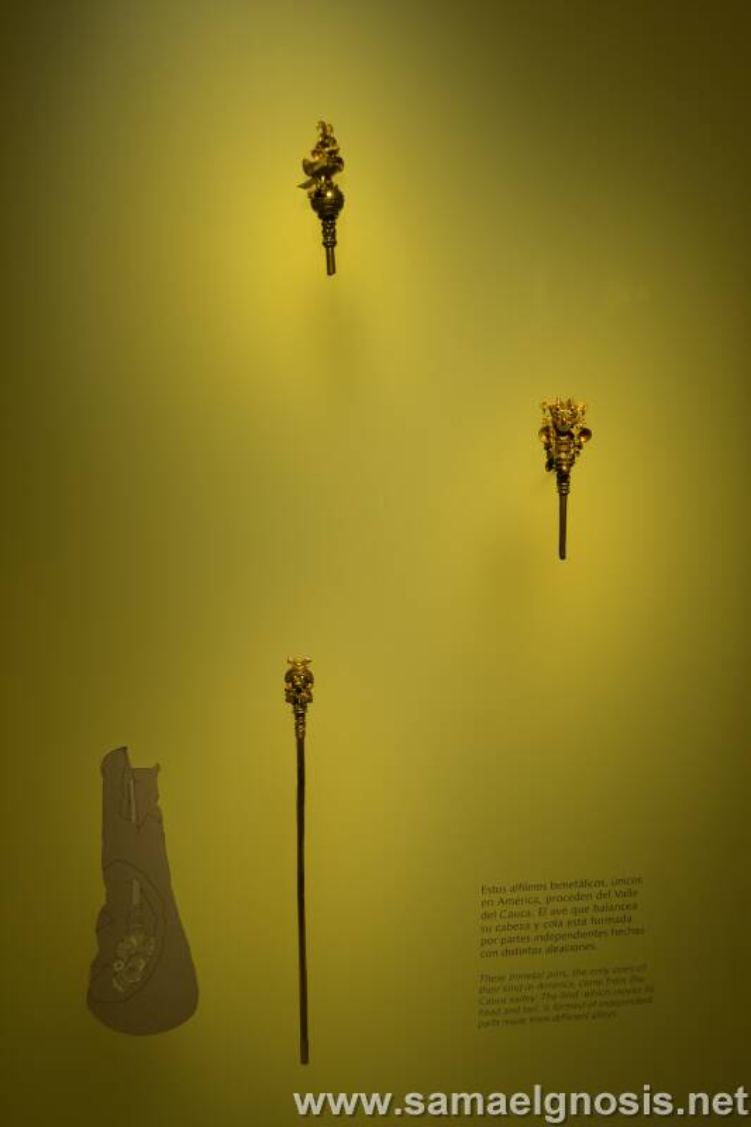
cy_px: 564
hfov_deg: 34.2
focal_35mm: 39
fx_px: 1221
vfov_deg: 49.6
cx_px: 376
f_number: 5.6
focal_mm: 26
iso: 100
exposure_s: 1/15
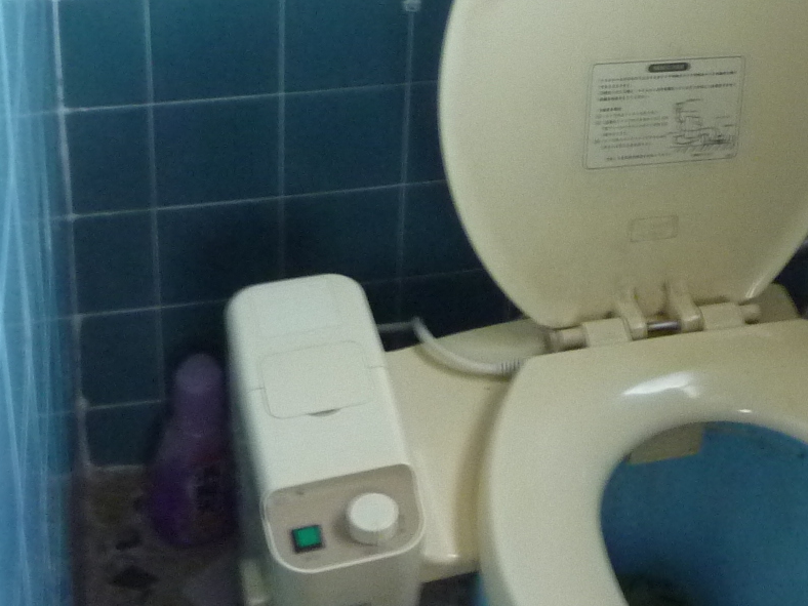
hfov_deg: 28.9
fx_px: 1517
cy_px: -116
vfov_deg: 21.1
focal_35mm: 65
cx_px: 687
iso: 320
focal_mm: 4.1
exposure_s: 1/30
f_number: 3.3
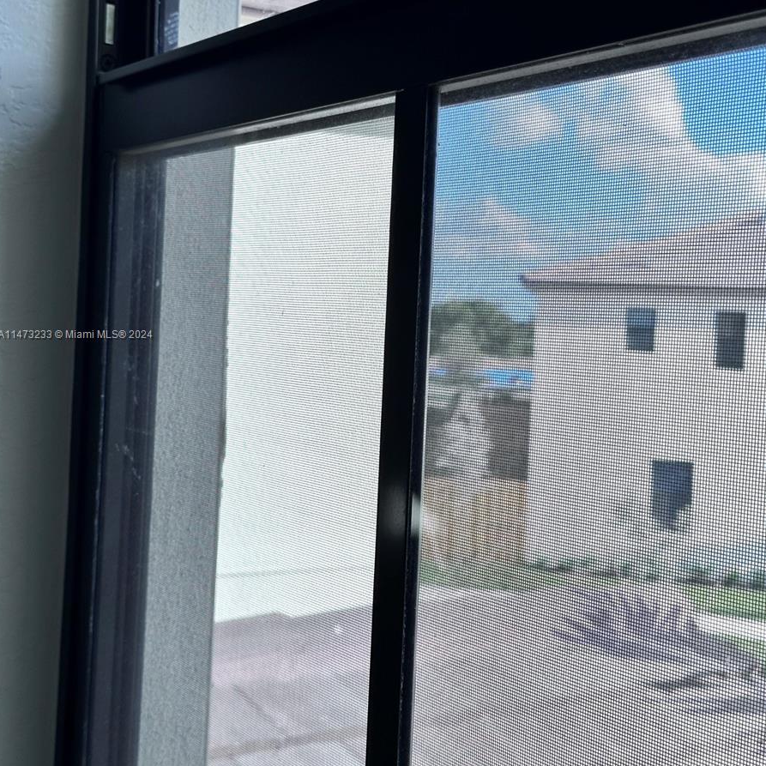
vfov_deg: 30.0
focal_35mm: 57
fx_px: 1427
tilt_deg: +1.2
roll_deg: -2.6
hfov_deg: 30.0
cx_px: 382
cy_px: 335
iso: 64
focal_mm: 6.86
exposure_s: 1/1242
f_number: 1.78
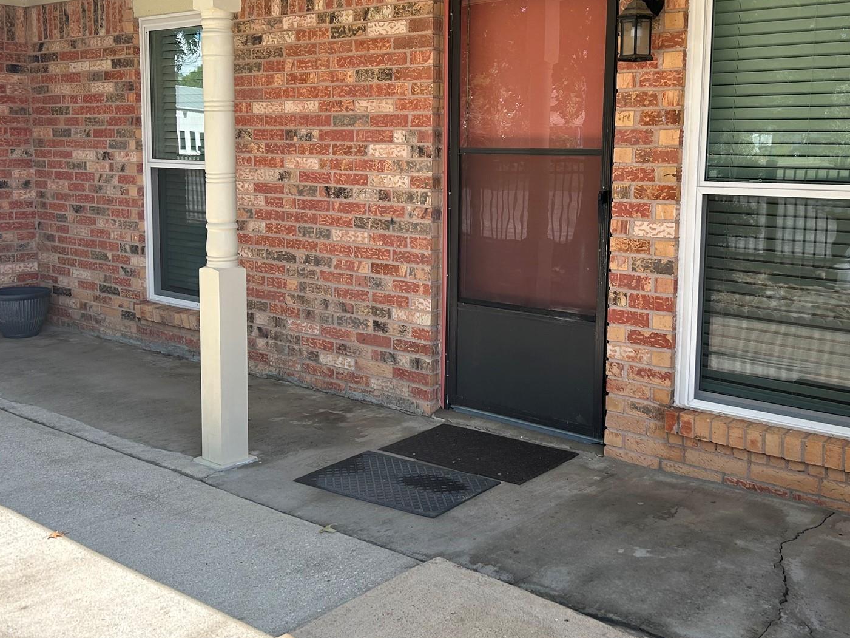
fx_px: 933
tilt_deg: -6.3
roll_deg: -1.3
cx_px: 501
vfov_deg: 37.7
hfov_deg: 48.7
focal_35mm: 38
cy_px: 277
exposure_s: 1/723
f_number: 1.5
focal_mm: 5.7
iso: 50
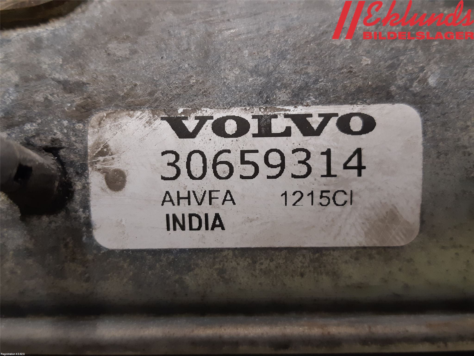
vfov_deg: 53.1
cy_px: 178
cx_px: 237
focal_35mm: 26
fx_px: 356
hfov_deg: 67.3
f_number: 1.7
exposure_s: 1/50
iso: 125
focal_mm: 3.93
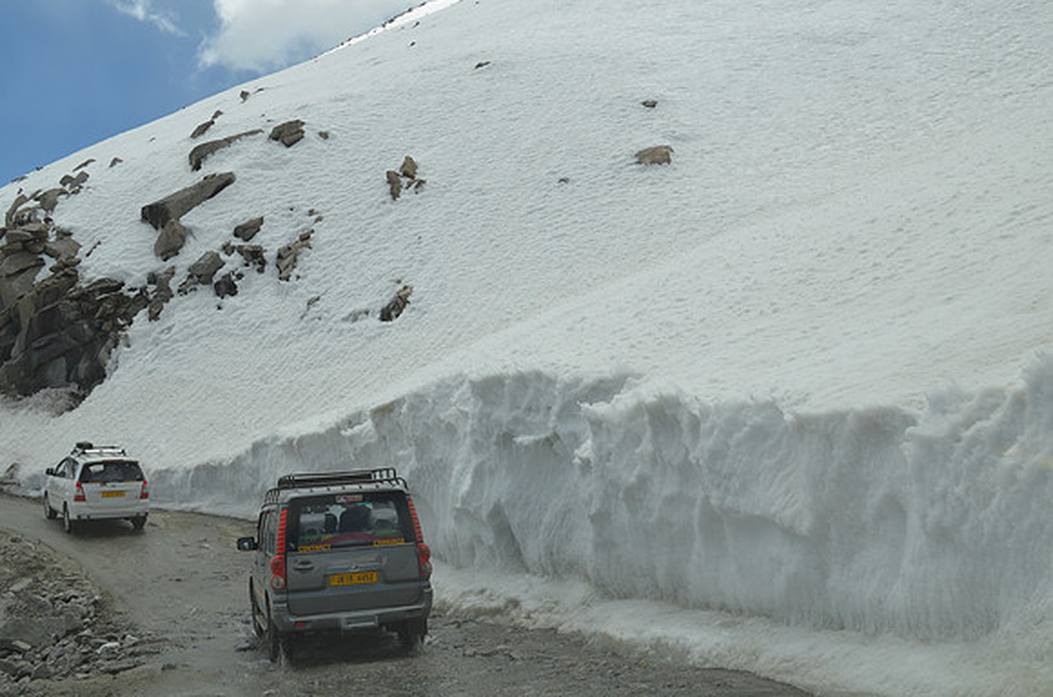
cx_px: 526
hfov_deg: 49.6
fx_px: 1138
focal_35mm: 39
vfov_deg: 34.1
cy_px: 348
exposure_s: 1/250
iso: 100
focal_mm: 26
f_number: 8
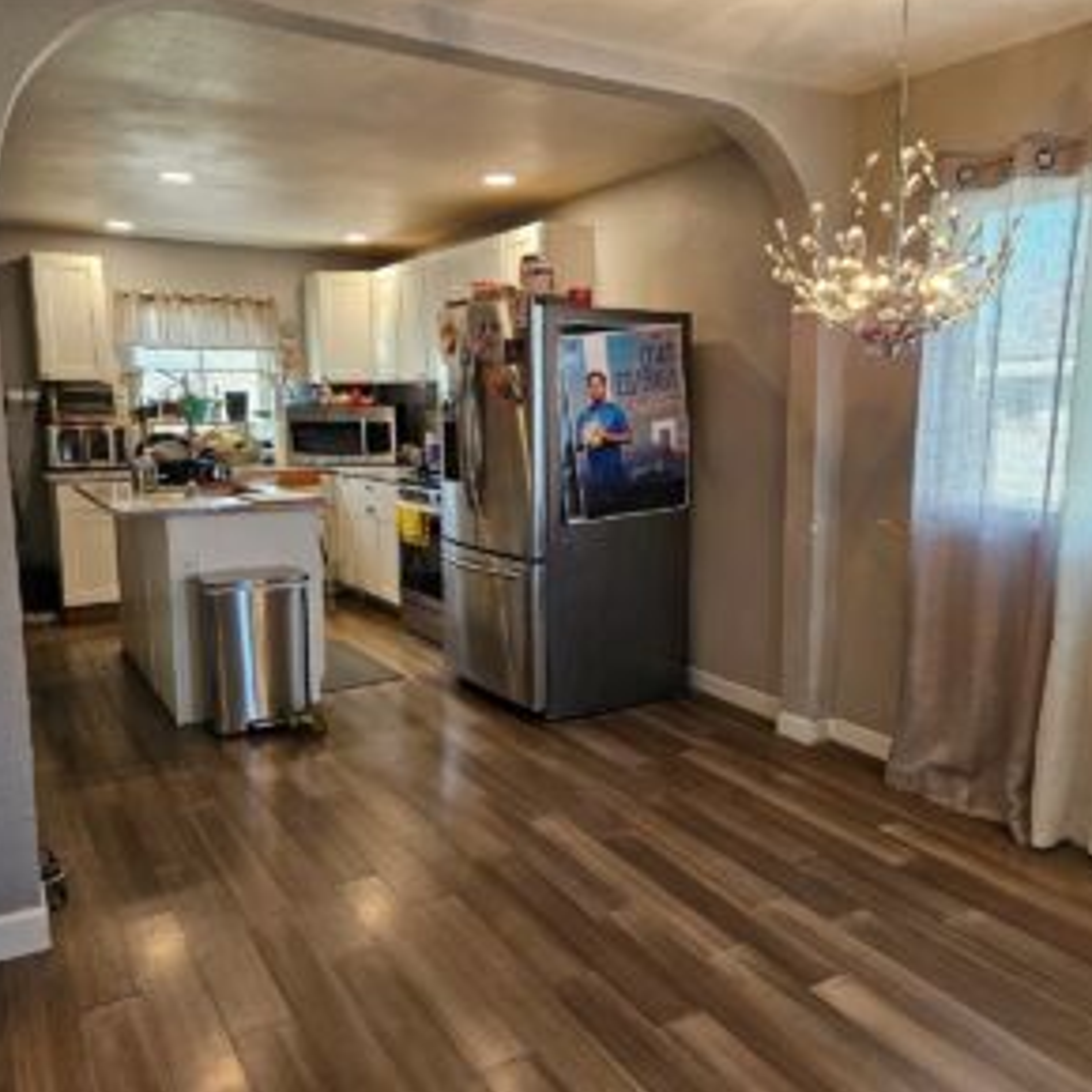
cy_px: 542
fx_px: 999
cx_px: 606
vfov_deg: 57.3
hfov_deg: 57.2
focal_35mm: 28
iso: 160
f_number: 1.8
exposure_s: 1/120
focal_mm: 5.4
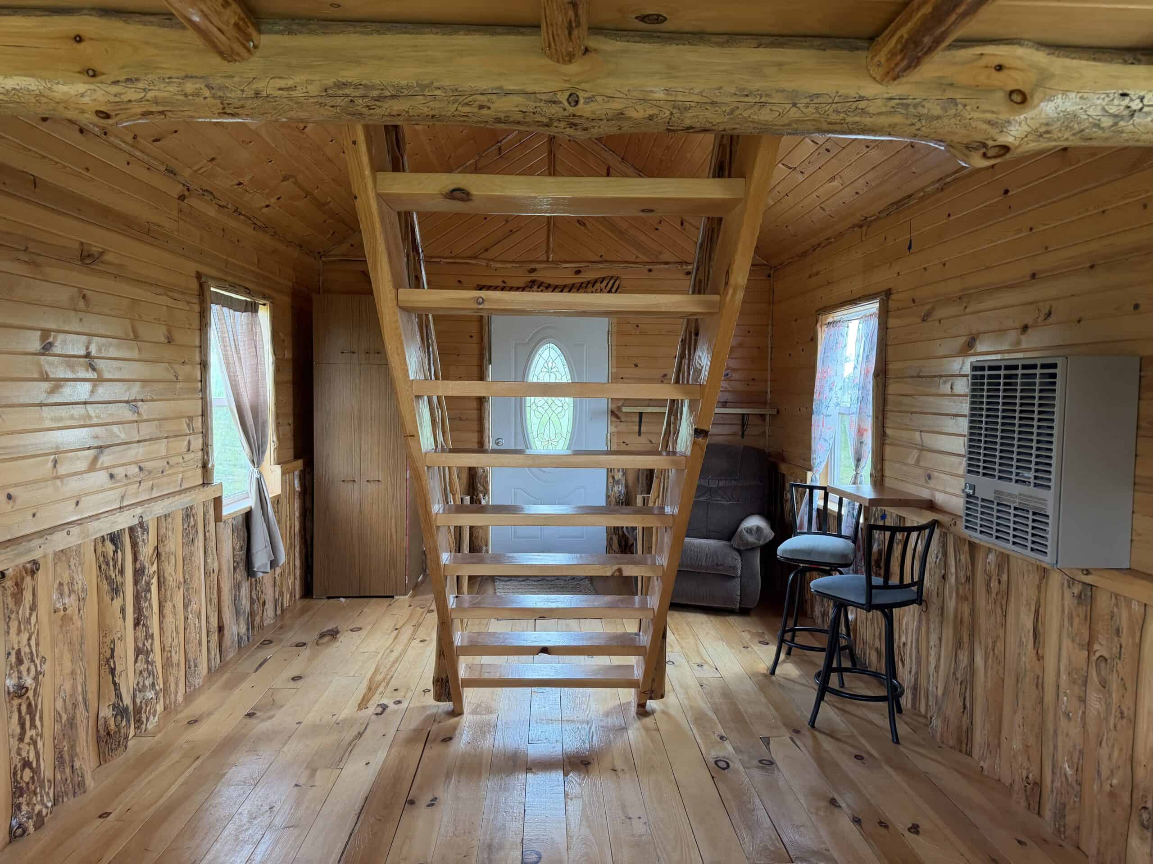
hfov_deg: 71.6
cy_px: 432
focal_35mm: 24
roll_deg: -0.4
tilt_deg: -3.3
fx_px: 799
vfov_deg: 56.8
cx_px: 576
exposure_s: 1/134
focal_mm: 6.76
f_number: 1.78
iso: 200
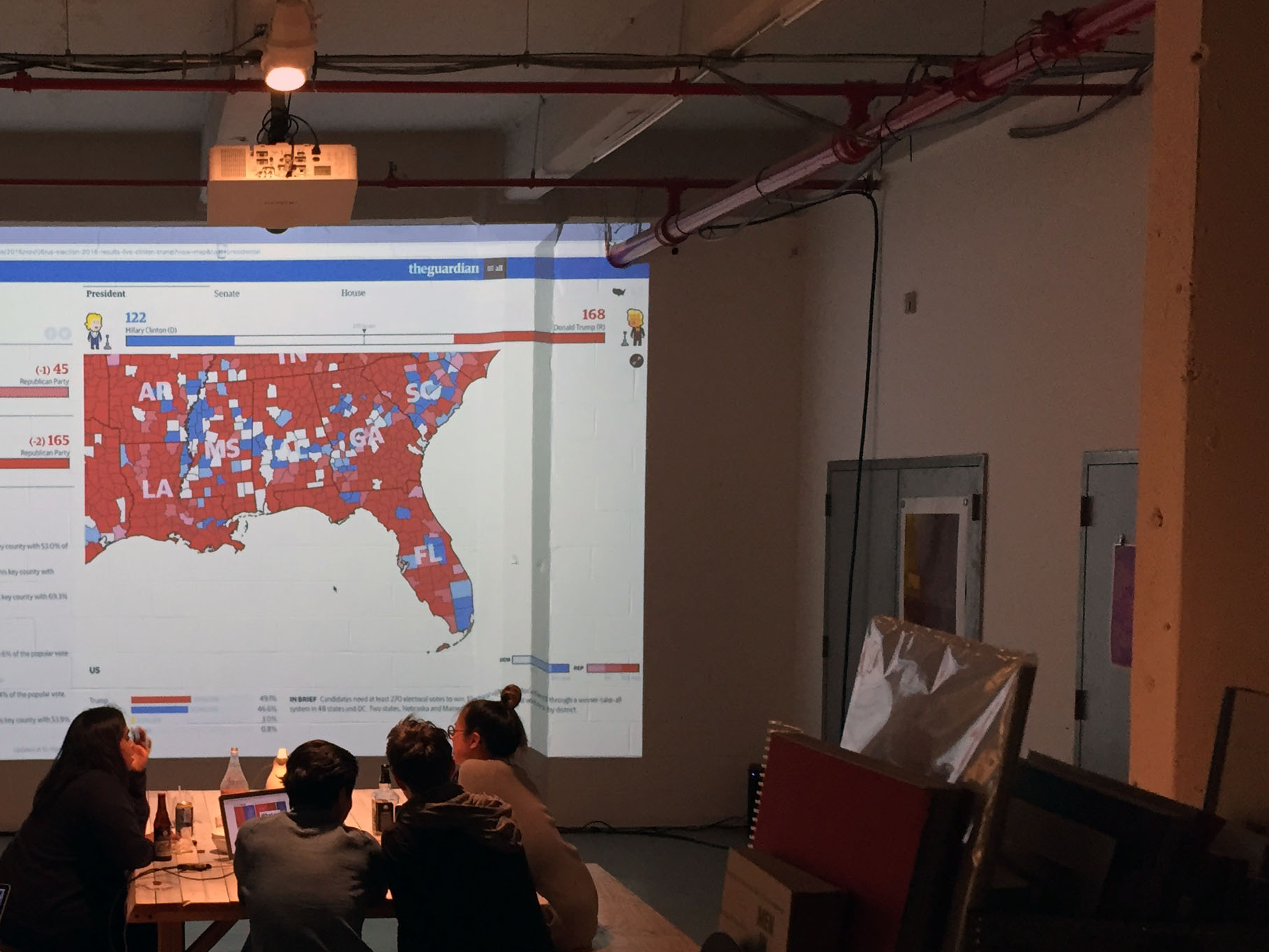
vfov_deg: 27.9
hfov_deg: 35.3
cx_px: 202
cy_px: 635
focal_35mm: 52
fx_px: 1906
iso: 100
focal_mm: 4.15
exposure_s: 1/30
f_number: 2.2
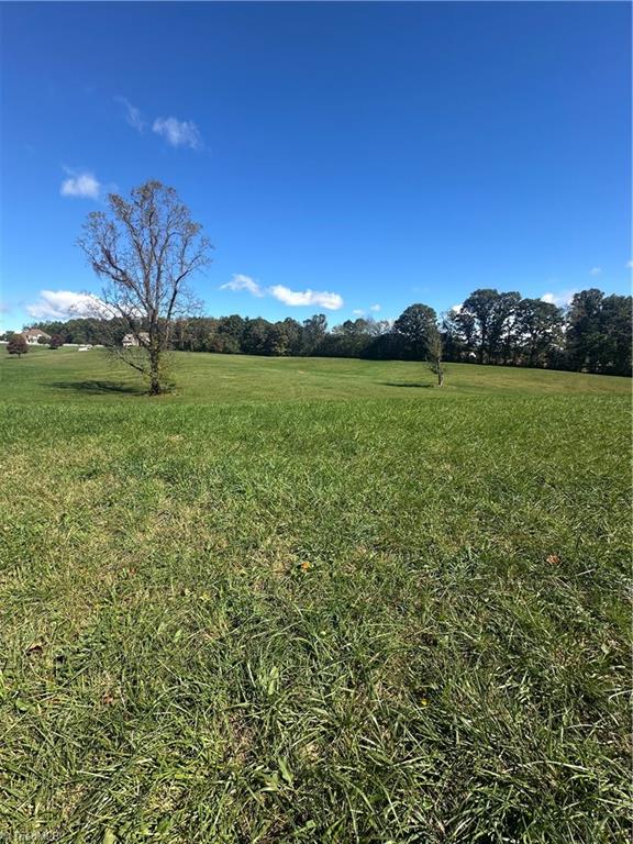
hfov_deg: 85.7
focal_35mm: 14
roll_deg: -0.4
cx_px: 316
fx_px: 341
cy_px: 422
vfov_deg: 102.1
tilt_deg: -9.6
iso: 50
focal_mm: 2.22
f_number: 2.2
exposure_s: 1/1435
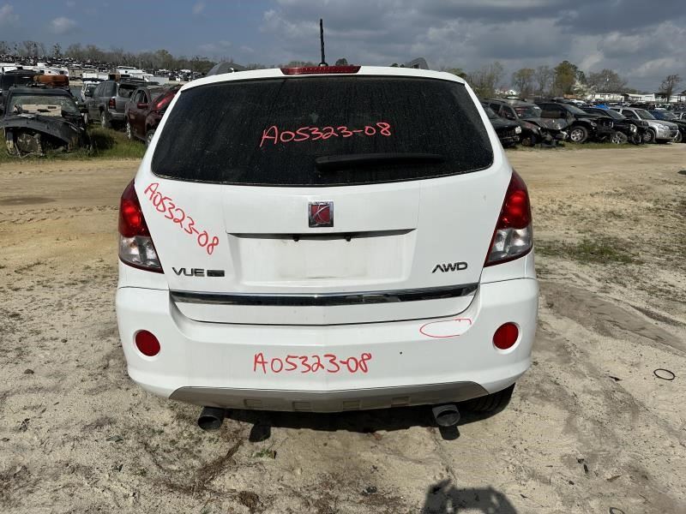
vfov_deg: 56.8
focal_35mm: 24
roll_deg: -3.8
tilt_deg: -20.6
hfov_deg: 71.6
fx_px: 476
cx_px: 343
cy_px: 257
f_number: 1.78
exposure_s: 1/15625
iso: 80
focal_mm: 6.86
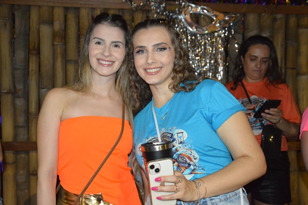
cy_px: 102
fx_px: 321
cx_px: 154
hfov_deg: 51.3
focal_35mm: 38
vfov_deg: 35.4
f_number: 4
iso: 3200
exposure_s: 1/60
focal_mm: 25
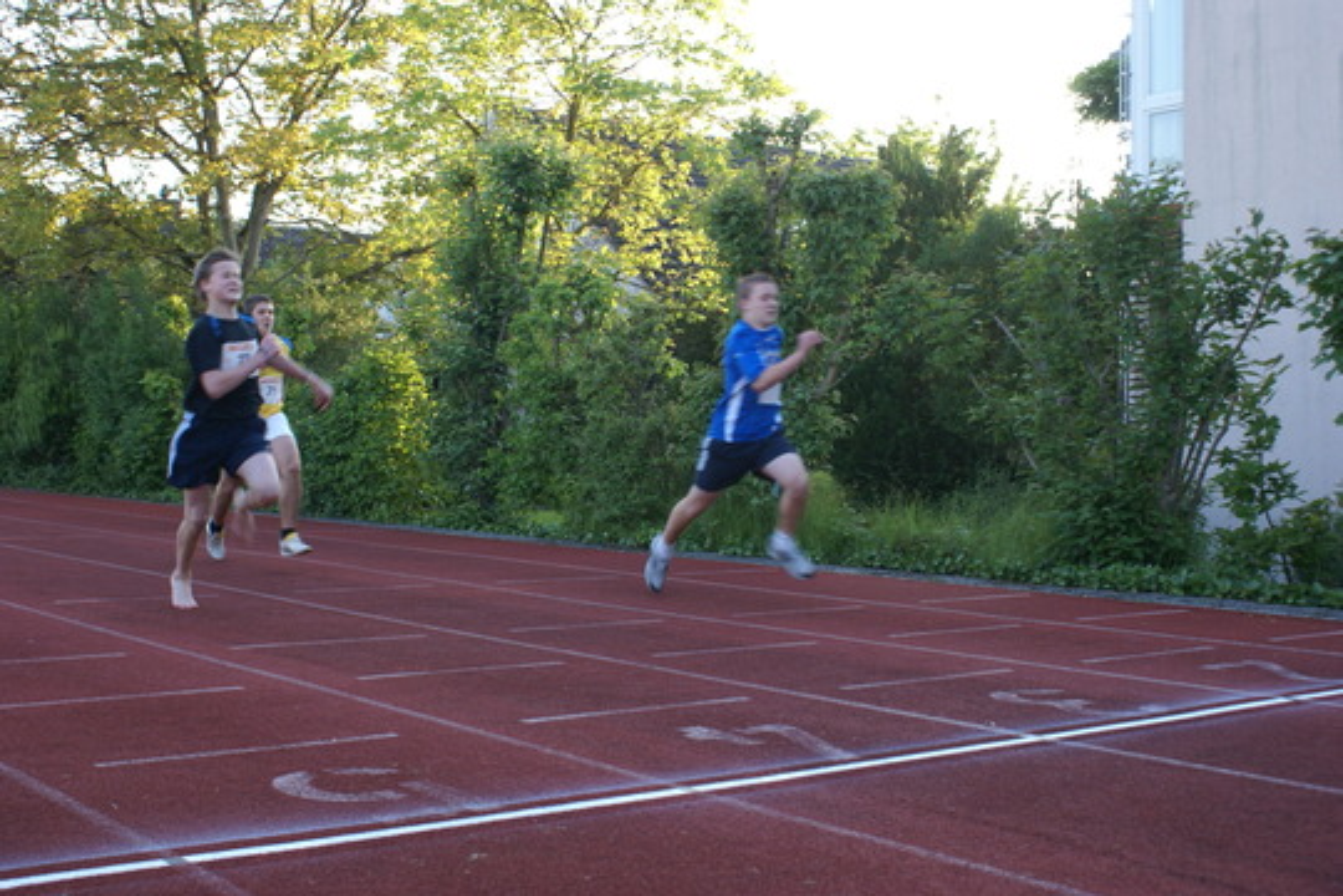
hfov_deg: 46.4
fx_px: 1567
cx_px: 672
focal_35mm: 42
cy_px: 448
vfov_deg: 31.9
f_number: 5
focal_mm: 28
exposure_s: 1/125
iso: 320
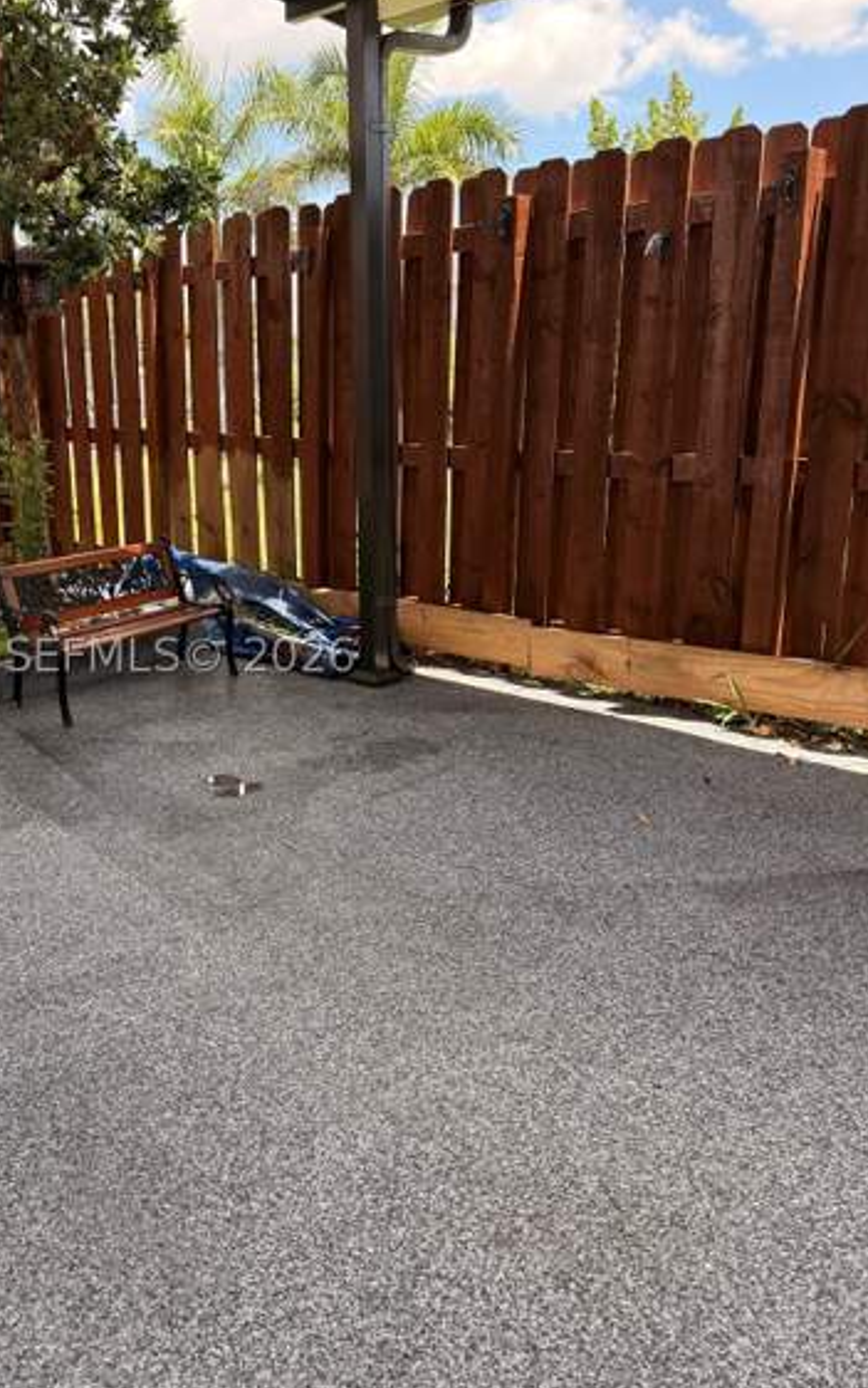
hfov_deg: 42.7
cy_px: 656
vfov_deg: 64.6
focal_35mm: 29
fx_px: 1097
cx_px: 297
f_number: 1.78
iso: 100
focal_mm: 6.76
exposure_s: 1/607
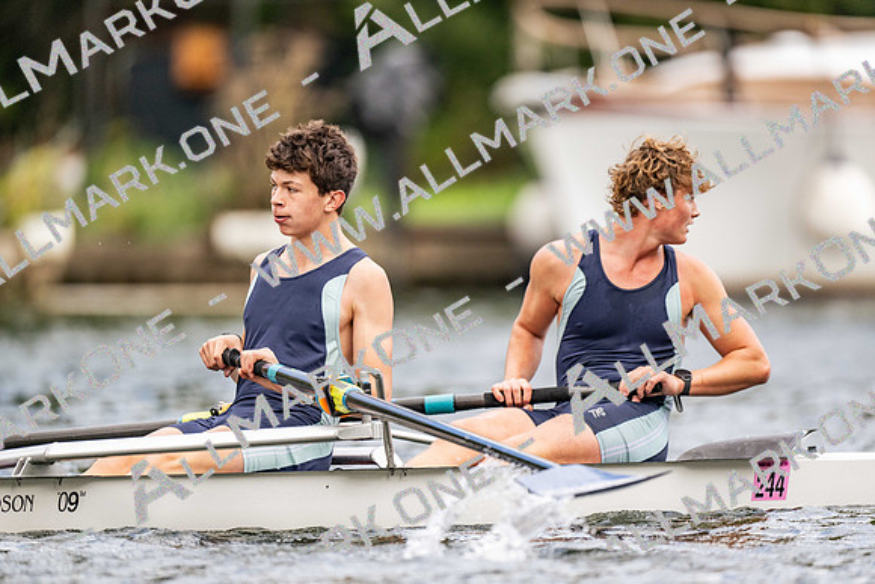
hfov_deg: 3.4
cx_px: 438
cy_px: 292
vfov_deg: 2.3
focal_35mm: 600
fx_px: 14594
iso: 640
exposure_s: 1/2500
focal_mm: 600
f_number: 4
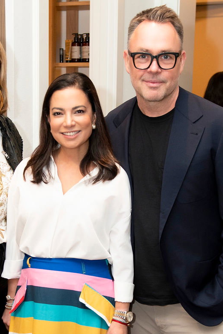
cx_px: 97
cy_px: 278
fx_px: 696
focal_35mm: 75
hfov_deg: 18.2
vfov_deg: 26.4
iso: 1600
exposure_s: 1/200
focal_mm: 38
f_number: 3.5
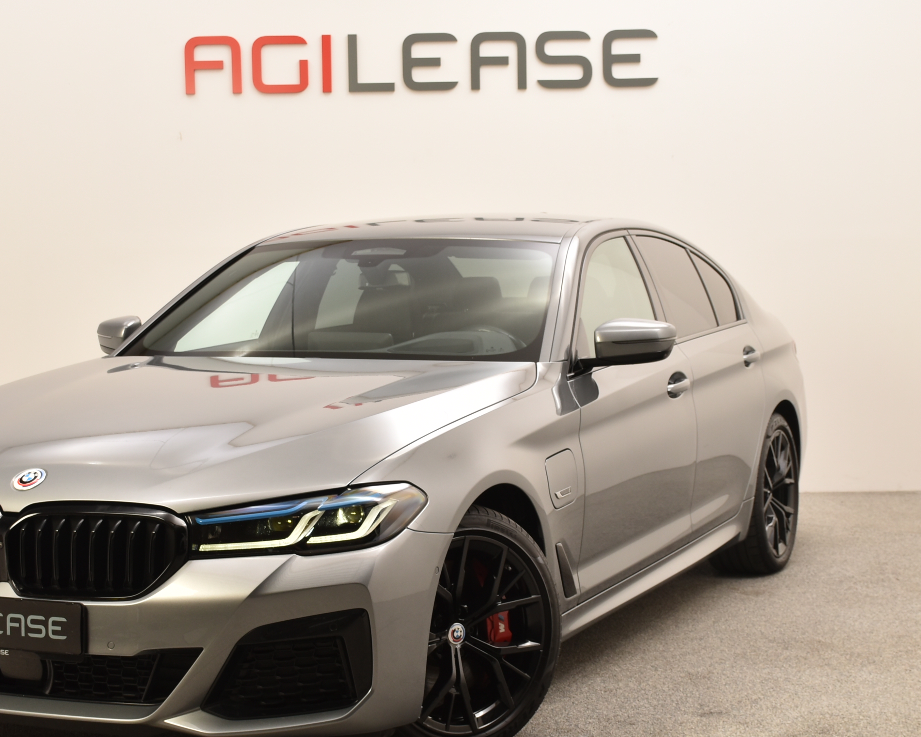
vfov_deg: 23.6
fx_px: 1766
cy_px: 400
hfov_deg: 29.2
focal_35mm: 65
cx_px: 454
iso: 100
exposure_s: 1/200
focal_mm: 27
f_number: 7.1
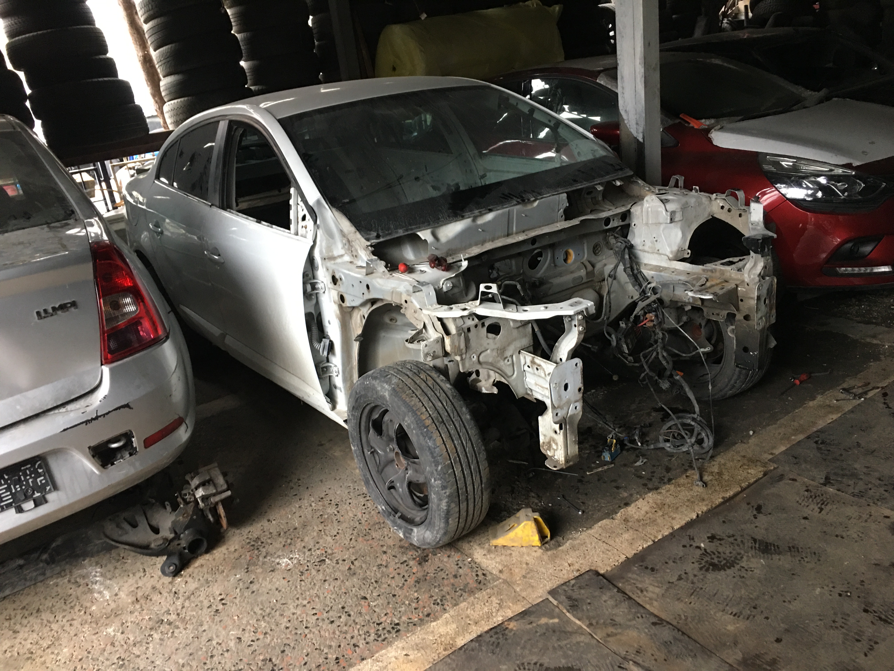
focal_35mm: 29
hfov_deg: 61.7
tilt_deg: -17.6
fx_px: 749
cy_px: 336
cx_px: 447
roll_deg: +6.4
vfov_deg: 48.2
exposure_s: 1/17
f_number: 2.2
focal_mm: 4.15
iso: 100
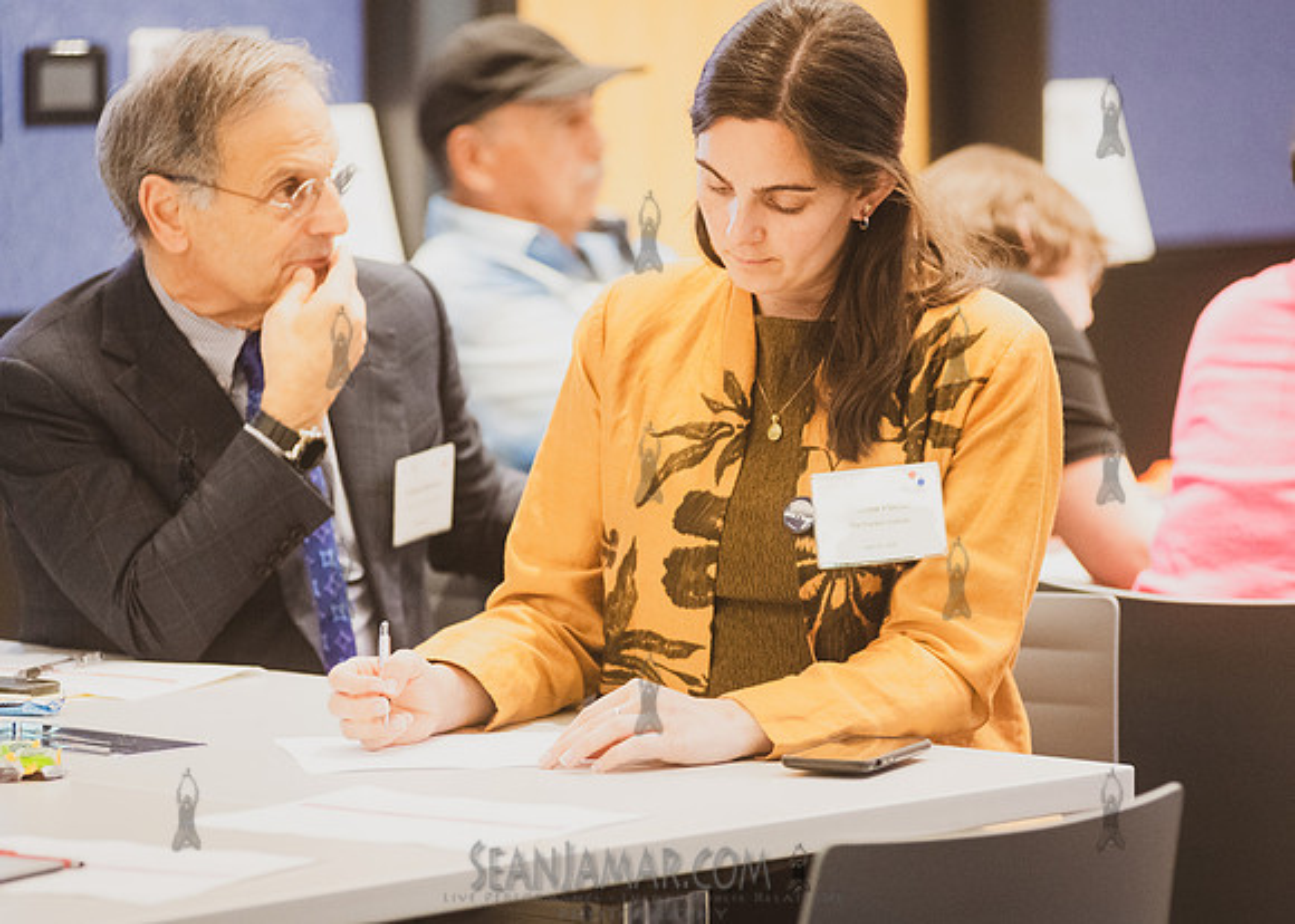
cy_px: 492
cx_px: 737
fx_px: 5946
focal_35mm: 162
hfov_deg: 12.4
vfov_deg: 8.9
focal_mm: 145
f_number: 3.5
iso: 6400
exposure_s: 1/250
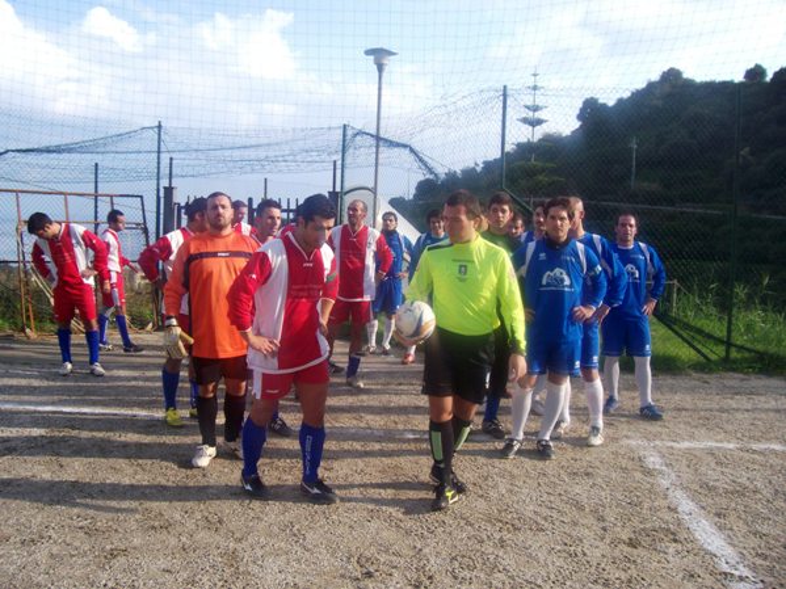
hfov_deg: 54.0
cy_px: 294
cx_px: 393
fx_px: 772
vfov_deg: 41.8
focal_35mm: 34
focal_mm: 5.6
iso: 80
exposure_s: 1/581
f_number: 2.7
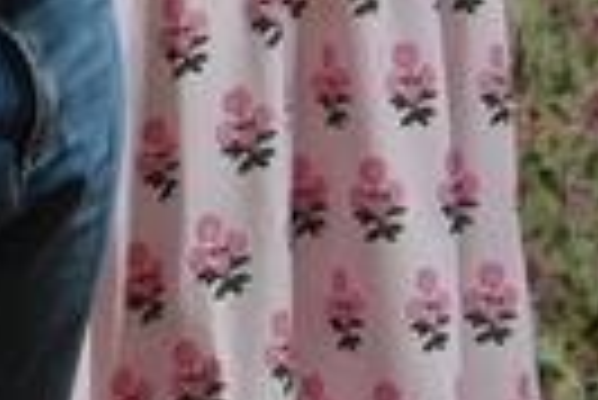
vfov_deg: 4.0
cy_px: -342
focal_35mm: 338
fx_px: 5621
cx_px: -755
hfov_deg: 5.9
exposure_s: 1/125
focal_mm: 44
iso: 3200
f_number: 5.3
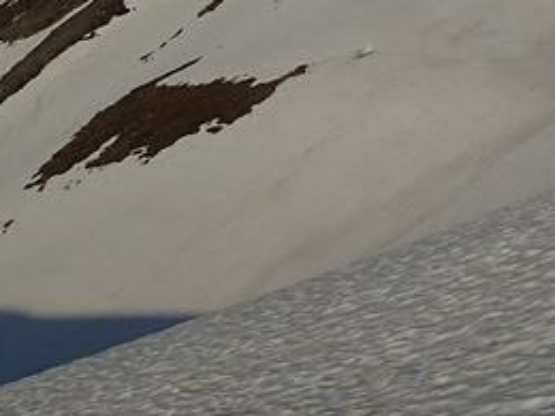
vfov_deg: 14.8
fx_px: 1539
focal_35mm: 96
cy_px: -107
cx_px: 423
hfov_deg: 20.3
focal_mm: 4.5
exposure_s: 1/500
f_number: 8
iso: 100
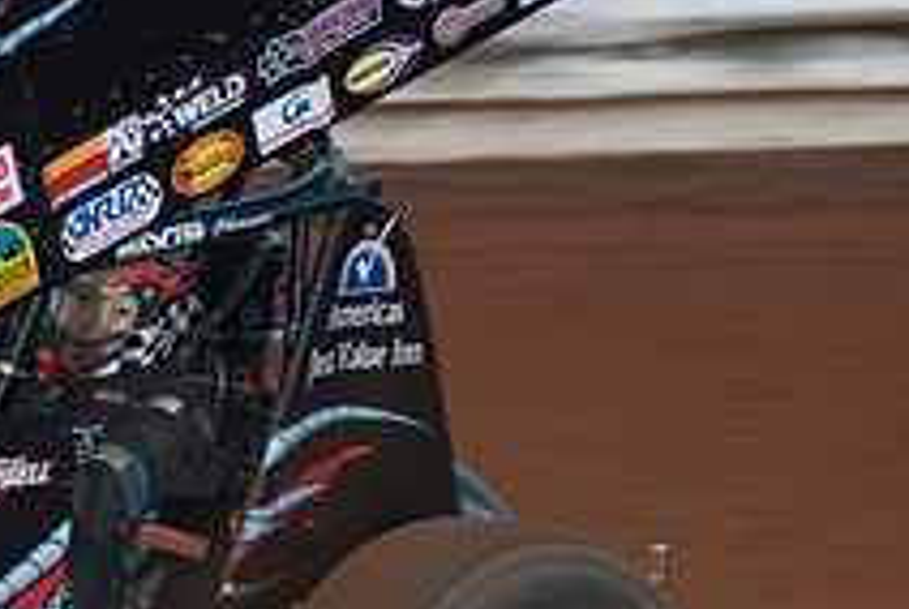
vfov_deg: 3.4
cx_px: -159
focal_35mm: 410
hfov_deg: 5.0
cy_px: 450
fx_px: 10367
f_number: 2.8
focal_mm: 100
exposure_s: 1/400
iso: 250
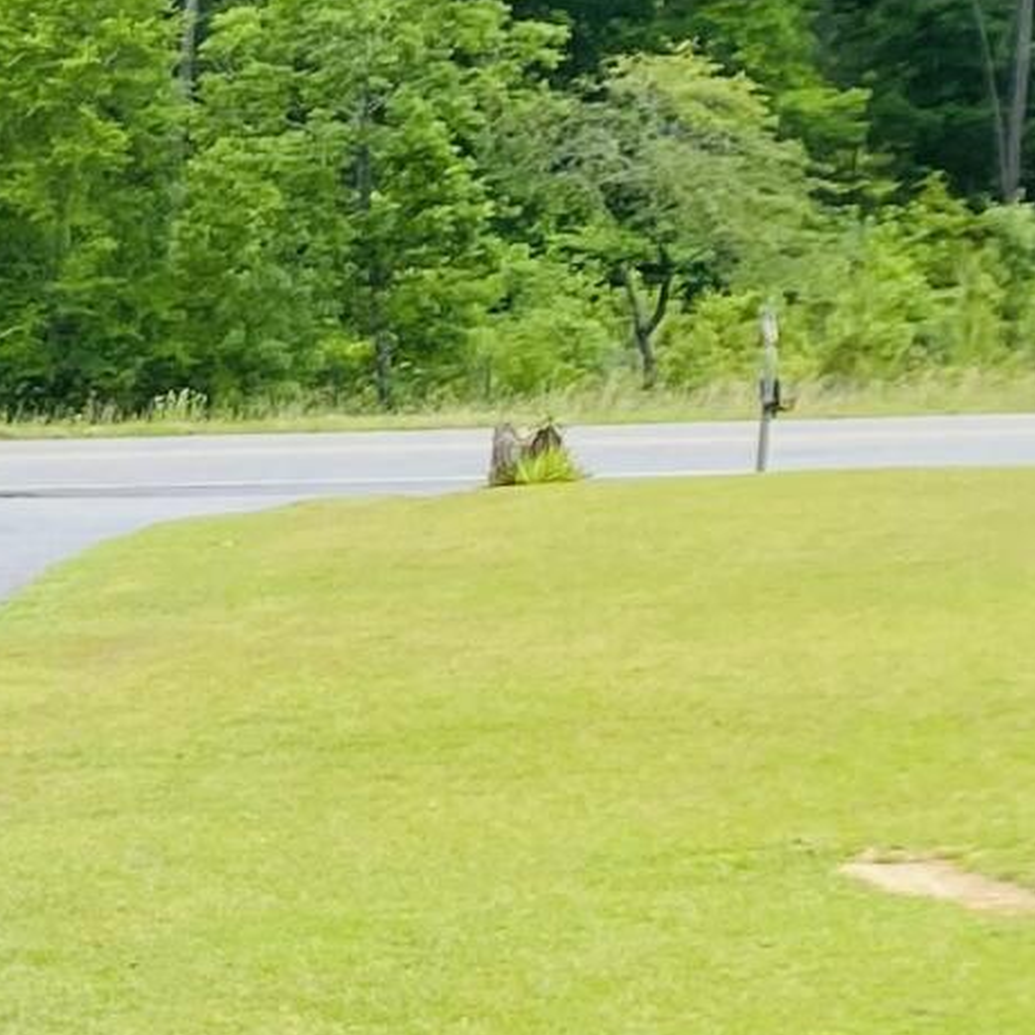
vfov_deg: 11.5
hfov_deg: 9.2
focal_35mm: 150
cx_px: -2088
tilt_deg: -13.2
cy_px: 1172
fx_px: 5074
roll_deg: +2.1
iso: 32
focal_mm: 4.25
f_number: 1.8
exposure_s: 1/1147
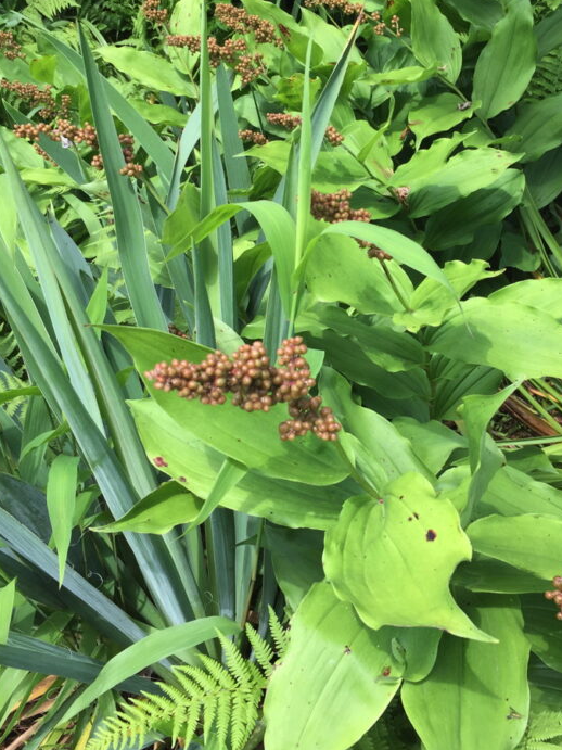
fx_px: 931
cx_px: 376
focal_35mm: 43
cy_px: 308
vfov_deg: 43.7
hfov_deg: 33.3
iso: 32
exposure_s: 1/304
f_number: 2.2
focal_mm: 4.15
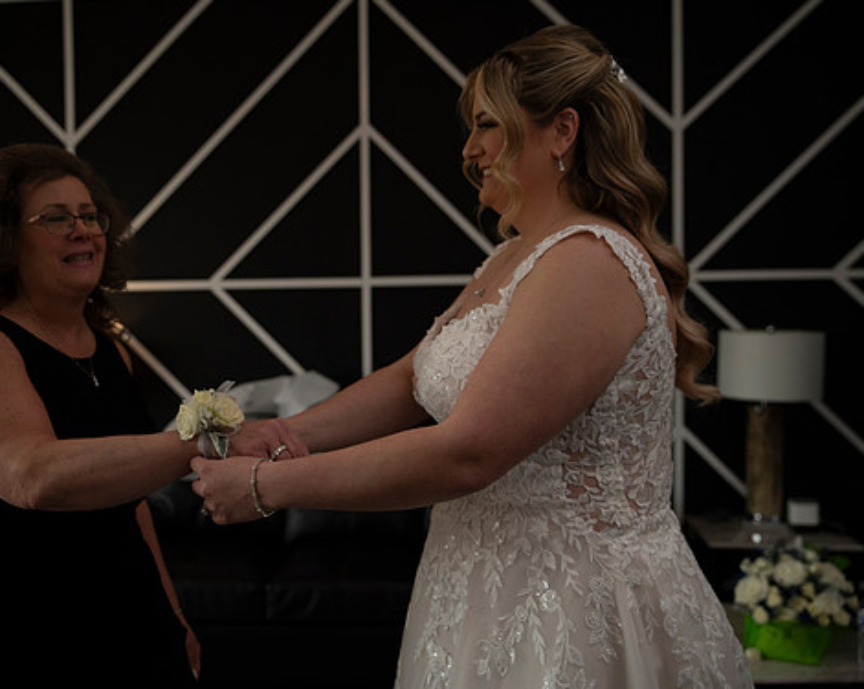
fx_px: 945
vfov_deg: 40.1
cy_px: 339
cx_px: 352
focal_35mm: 37
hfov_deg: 48.9
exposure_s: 1/1600
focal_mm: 32
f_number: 2.8
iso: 1600
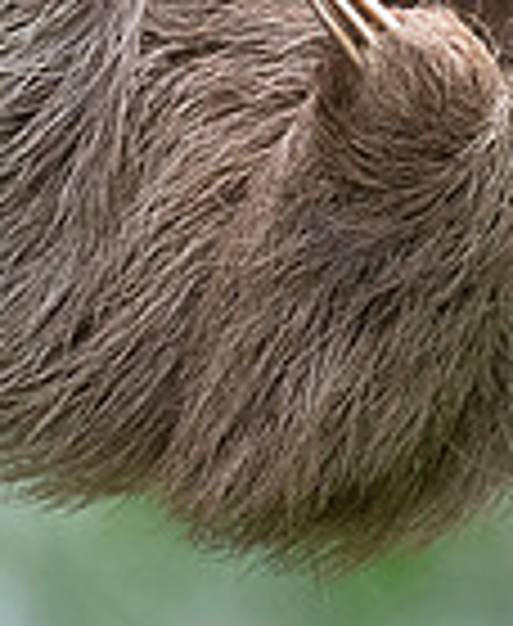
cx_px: 553
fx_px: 18770
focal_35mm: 1004
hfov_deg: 1.6
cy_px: -173
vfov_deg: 1.9
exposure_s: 1/40
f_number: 5.6
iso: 1600
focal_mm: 200
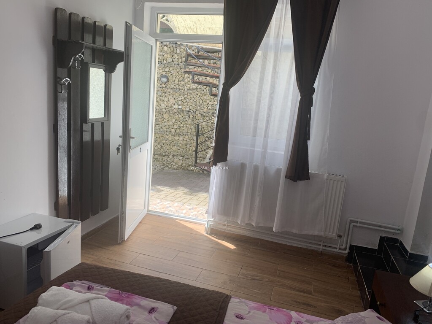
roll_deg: -5.6
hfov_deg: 67.3
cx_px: 216
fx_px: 324
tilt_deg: -12.3
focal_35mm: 26
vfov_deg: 53.1
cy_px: 162
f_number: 1.8
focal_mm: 4.25
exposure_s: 1/242
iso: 25
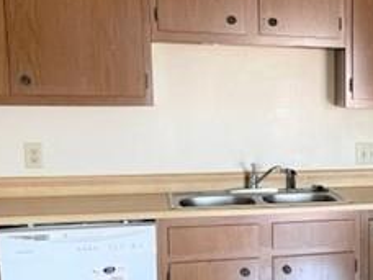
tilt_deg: -8.9
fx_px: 787
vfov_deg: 20.1
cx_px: 460
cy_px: 201
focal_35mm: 73
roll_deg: -1.4
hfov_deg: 24.0
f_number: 1.6
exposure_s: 1/60
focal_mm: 5.1
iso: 250
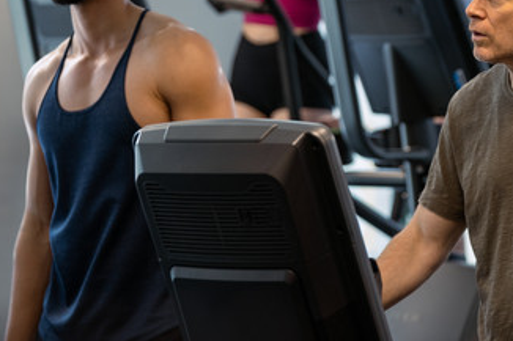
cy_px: 125
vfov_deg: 6.2
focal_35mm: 221
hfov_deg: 9.3
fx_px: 3148
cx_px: 376
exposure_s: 1/200
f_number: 4
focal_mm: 144
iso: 1600
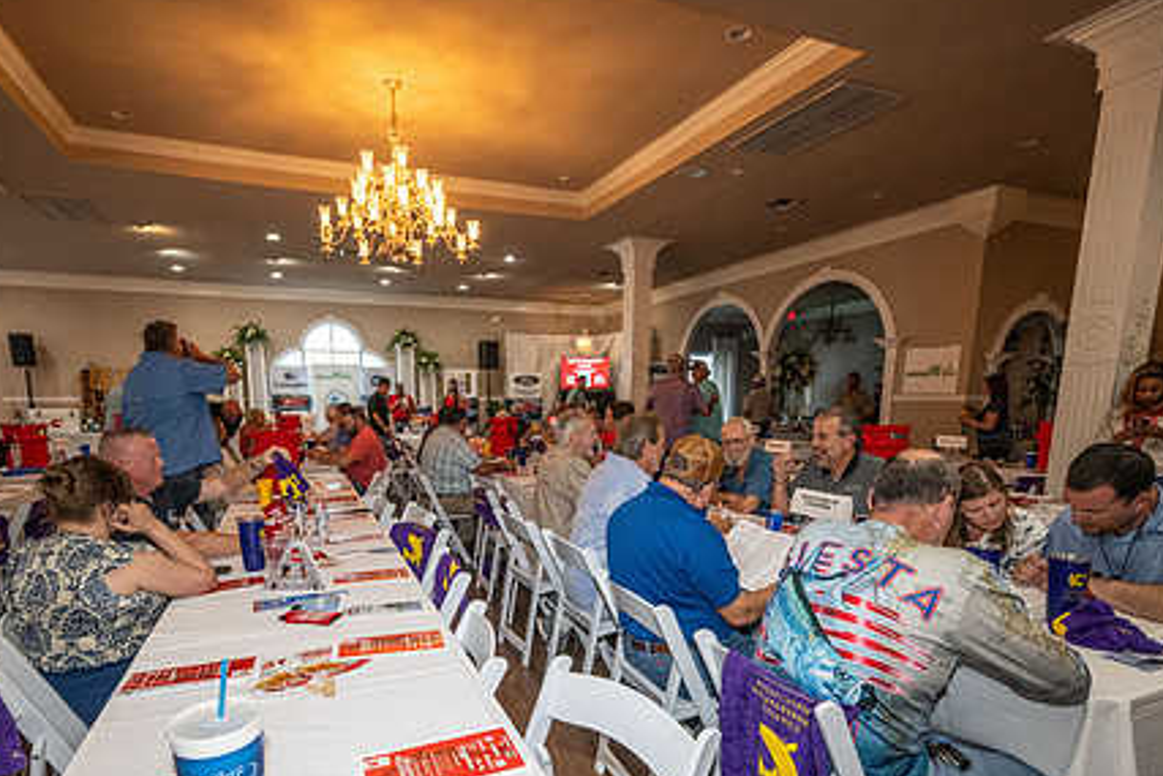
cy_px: 508
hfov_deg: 86.7
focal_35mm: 19
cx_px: 531
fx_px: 614
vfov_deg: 63.2
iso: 2200
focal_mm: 14
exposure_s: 1/200
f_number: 4
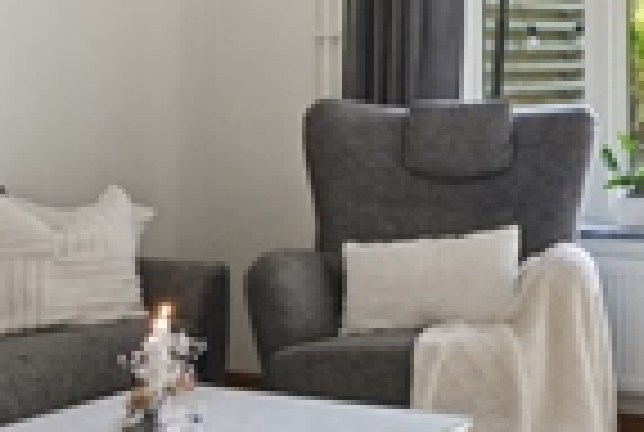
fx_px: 1327
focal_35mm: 74
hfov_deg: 24.3
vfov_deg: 18.2
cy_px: 54
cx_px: 811
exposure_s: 1/5
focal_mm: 20
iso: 200
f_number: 9
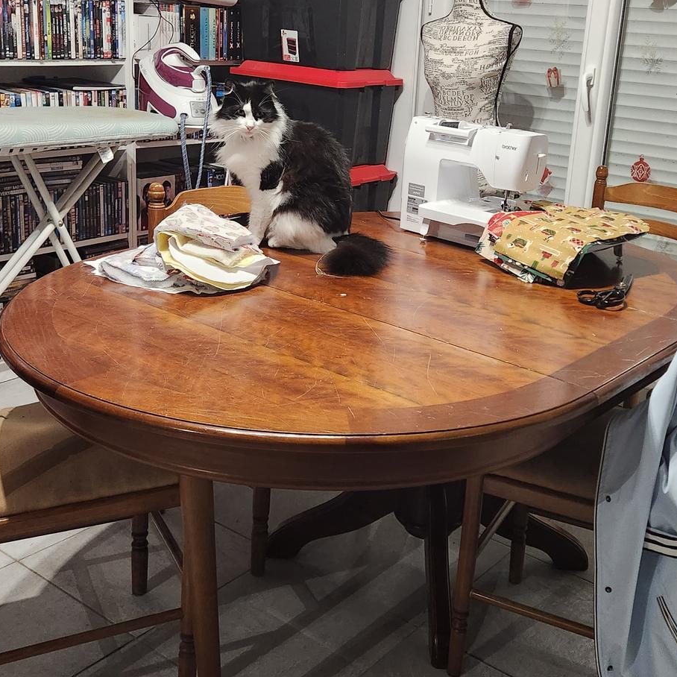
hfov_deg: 39.1
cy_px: 272
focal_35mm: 43
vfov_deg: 39.0
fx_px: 951
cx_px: 389
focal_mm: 5.4
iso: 640
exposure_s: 1/120
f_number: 1.8
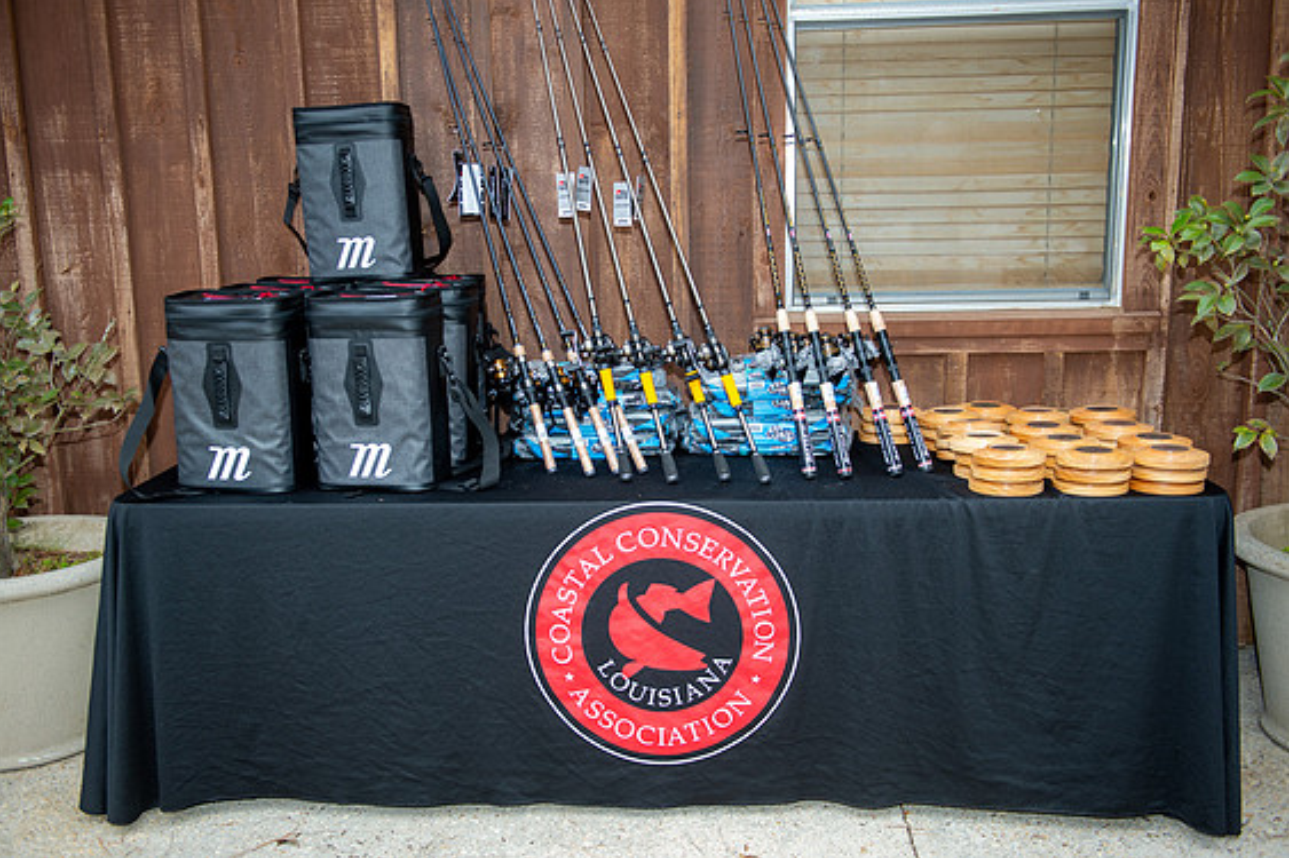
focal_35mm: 35
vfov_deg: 37.8
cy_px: 419
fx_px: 1253
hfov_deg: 54.4
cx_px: 627
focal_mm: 34
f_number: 3.5
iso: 400
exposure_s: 1/100
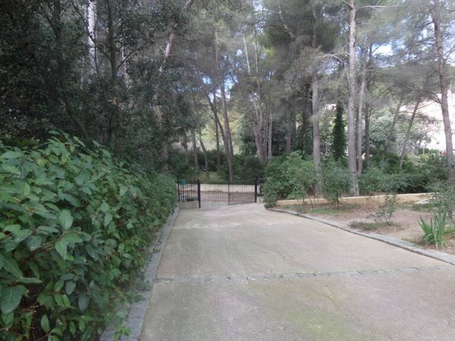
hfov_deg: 71.6
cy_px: 170
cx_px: 228
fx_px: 315
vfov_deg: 56.8
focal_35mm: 24
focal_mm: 4
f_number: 3.2
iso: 80
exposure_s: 1/125
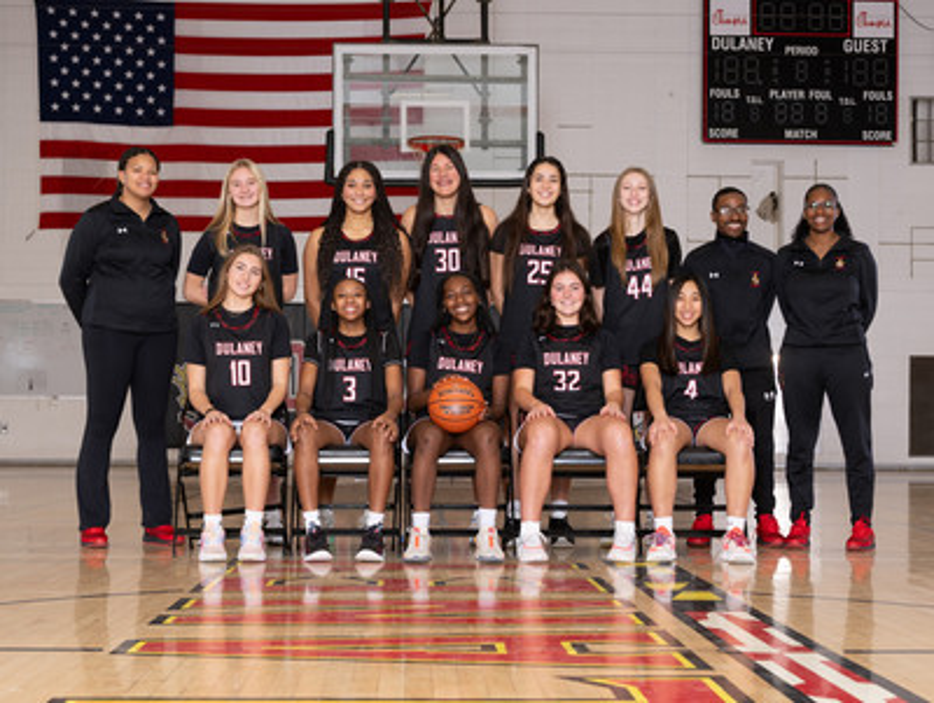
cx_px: 480
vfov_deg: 22.4
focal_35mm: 66
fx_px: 1775
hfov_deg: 29.5
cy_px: 403
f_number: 5
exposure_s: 1/100
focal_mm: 52
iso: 200
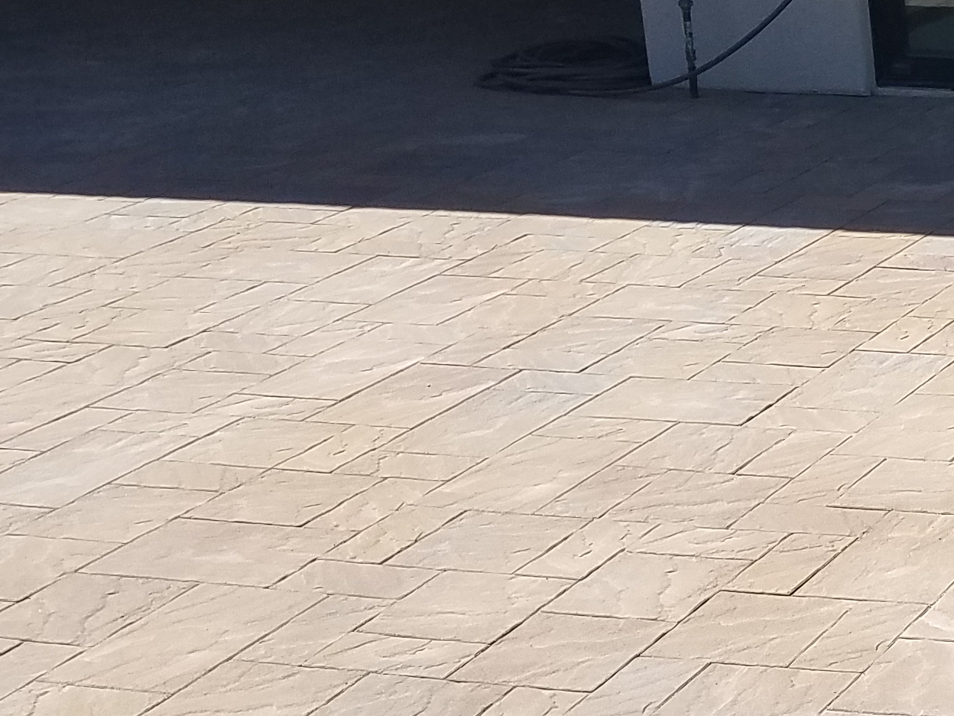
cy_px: 294
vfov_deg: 17.6
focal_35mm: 84
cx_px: 1458
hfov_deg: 19.9
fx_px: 2315
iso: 40
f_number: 1.7
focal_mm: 4.2
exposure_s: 1/1368
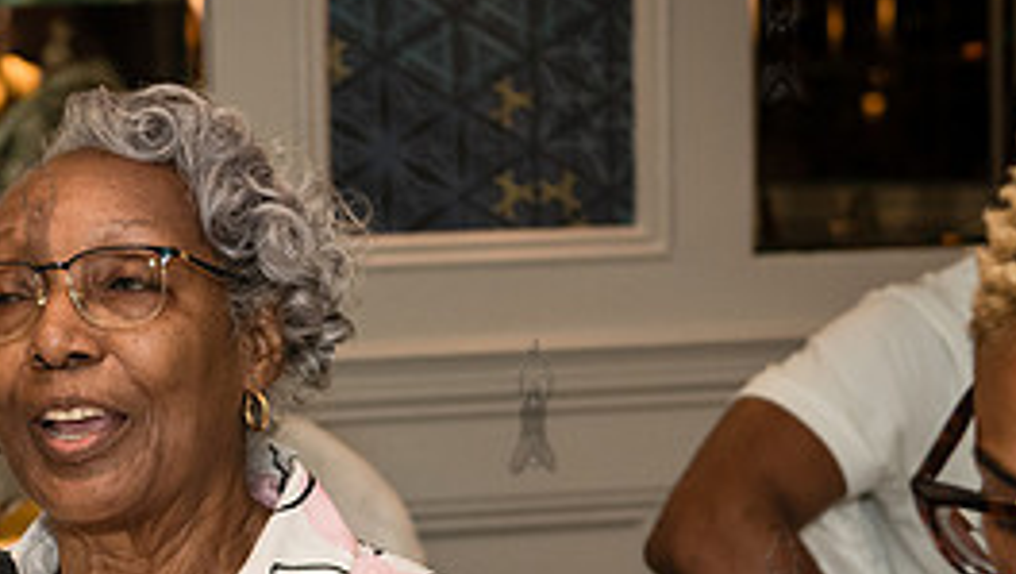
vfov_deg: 8.4
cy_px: 536
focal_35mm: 145
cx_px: 151
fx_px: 3910
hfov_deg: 14.7
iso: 1600
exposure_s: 1/200
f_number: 3.5
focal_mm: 52
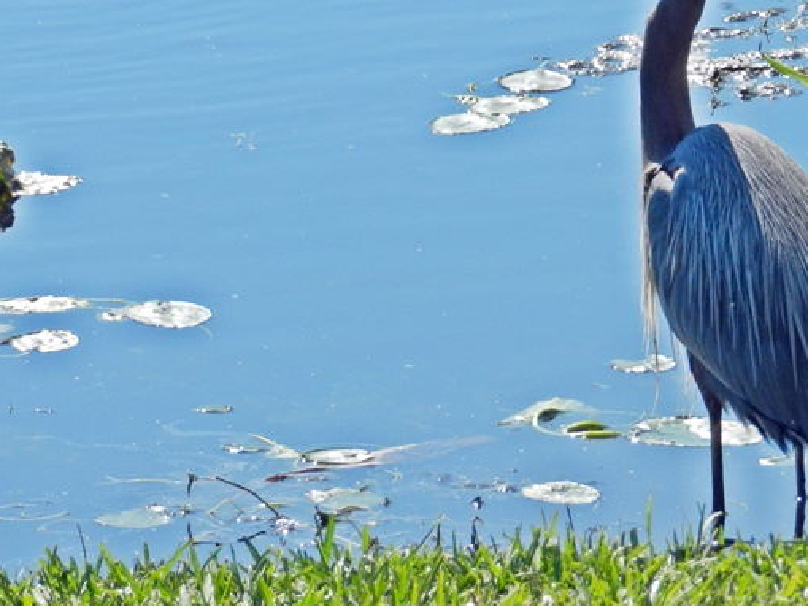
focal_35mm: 506
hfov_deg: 3.9
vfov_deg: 2.9
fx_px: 11814
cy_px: 115
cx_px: 619
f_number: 5.3
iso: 160
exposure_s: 1/640
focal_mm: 50.8
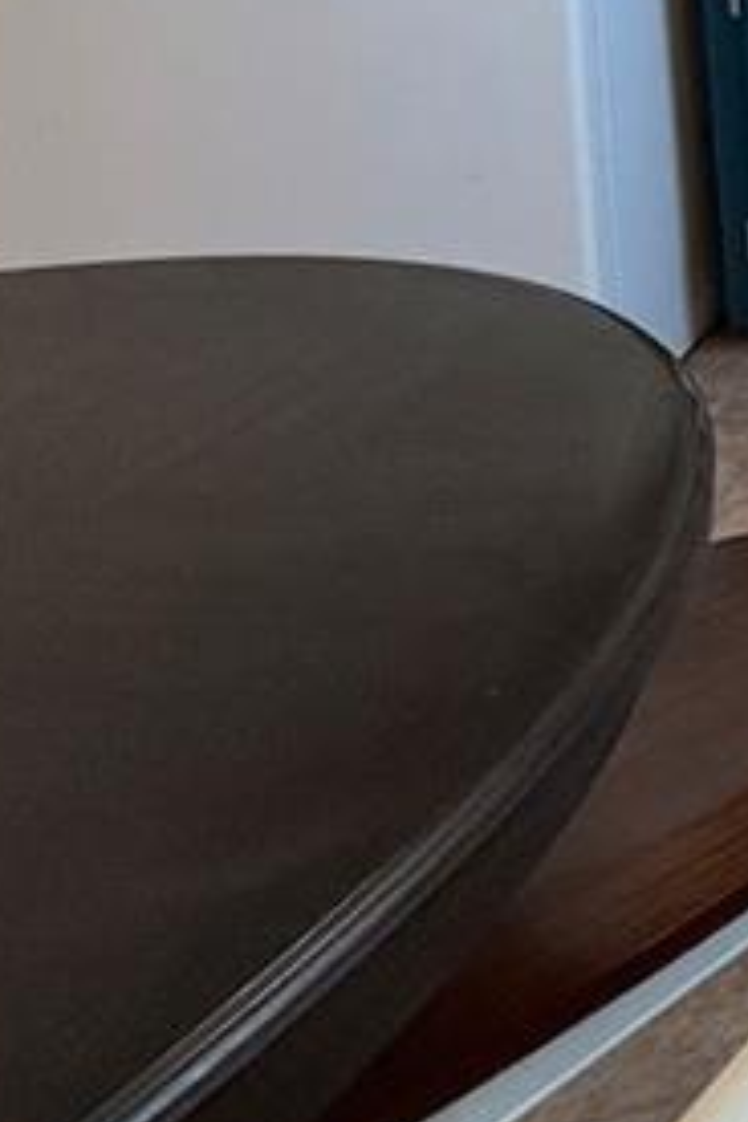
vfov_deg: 29.9
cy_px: -315
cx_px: 2020
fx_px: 1683
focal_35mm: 54
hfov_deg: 13.1
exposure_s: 1/120
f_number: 2.2
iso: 200
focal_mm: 2.22
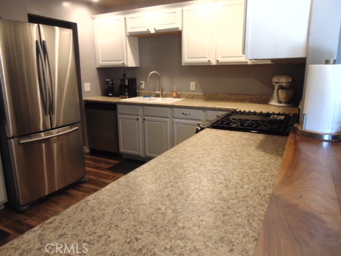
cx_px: 170
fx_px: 246
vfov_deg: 54.9
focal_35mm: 25
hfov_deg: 69.4
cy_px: 128
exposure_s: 1/30
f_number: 3
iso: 250
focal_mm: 4.5
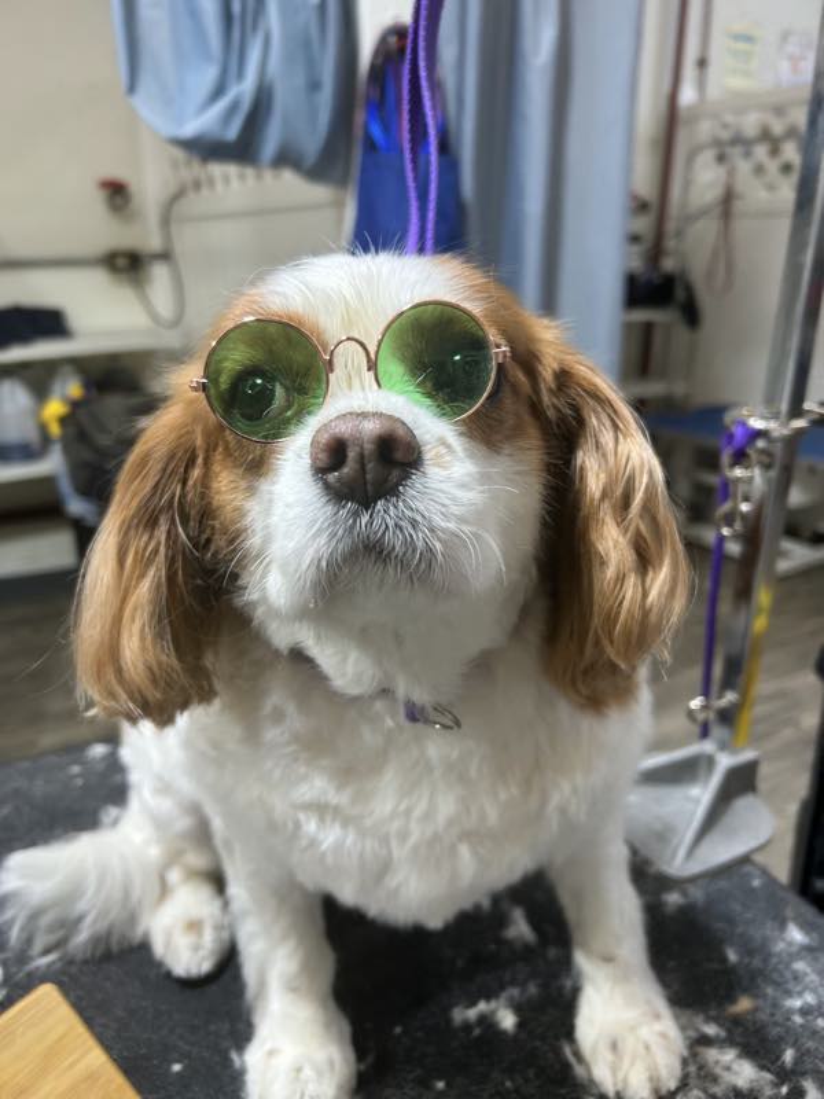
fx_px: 825
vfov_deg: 67.3
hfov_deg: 53.1
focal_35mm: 26
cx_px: 412
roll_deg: -2.4
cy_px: 550
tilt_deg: -18.8
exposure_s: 1/120
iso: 50
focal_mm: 5.7
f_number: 1.5
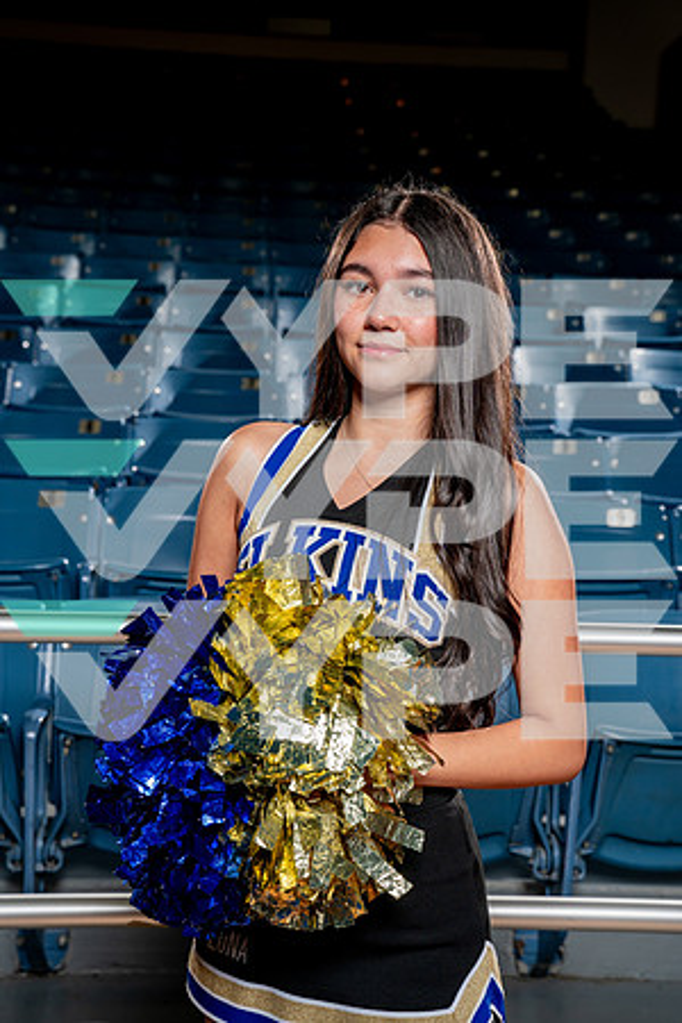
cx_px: 341
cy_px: 512
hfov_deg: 27.5
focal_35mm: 49
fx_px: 1392
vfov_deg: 40.3
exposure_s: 1/250
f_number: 5.6
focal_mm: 49
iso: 200
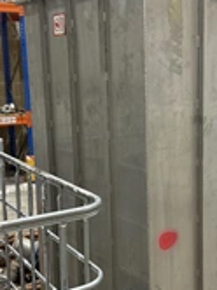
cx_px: 136
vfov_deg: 33.3
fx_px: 486
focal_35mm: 58
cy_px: 159
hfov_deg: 25.1
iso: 250
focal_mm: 6.76
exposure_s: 1/50
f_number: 1.78
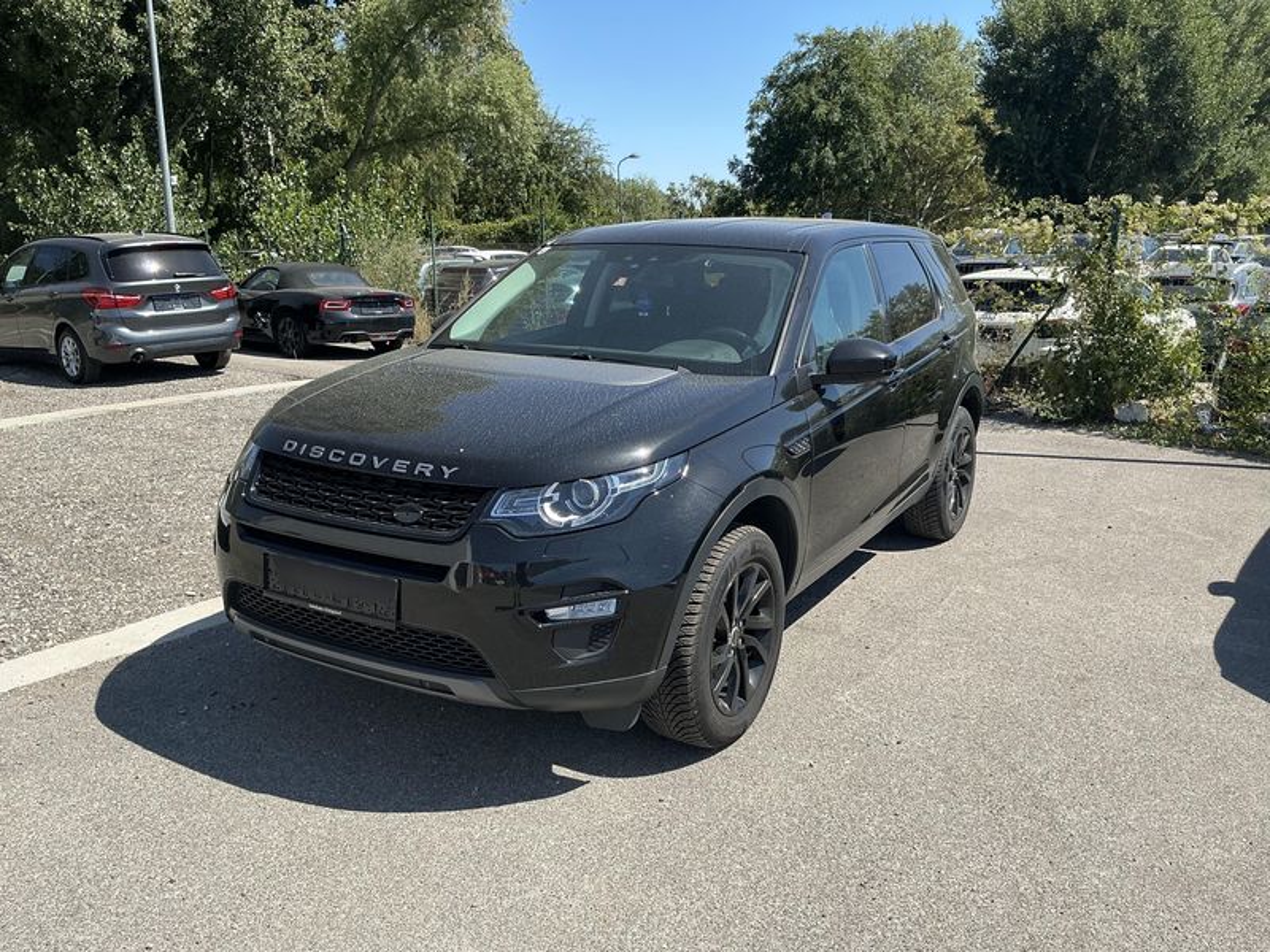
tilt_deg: -12.4
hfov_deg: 63.4
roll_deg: -0.2
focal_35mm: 28
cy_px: 476
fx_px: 1027
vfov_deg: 49.7
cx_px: 635
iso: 25
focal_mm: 3
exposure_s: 1/1250
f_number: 1.8
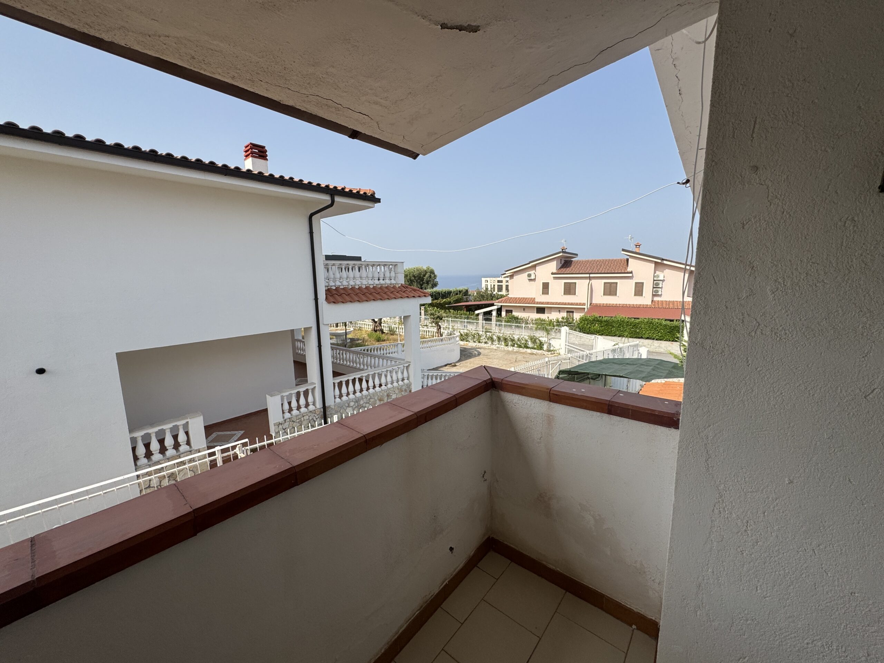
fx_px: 358
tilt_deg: -8.9
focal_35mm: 14
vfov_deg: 85.7
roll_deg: +1.0
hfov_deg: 102.1
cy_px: 332
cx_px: 442
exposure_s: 1/1927
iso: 50
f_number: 2.2
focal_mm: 2.22
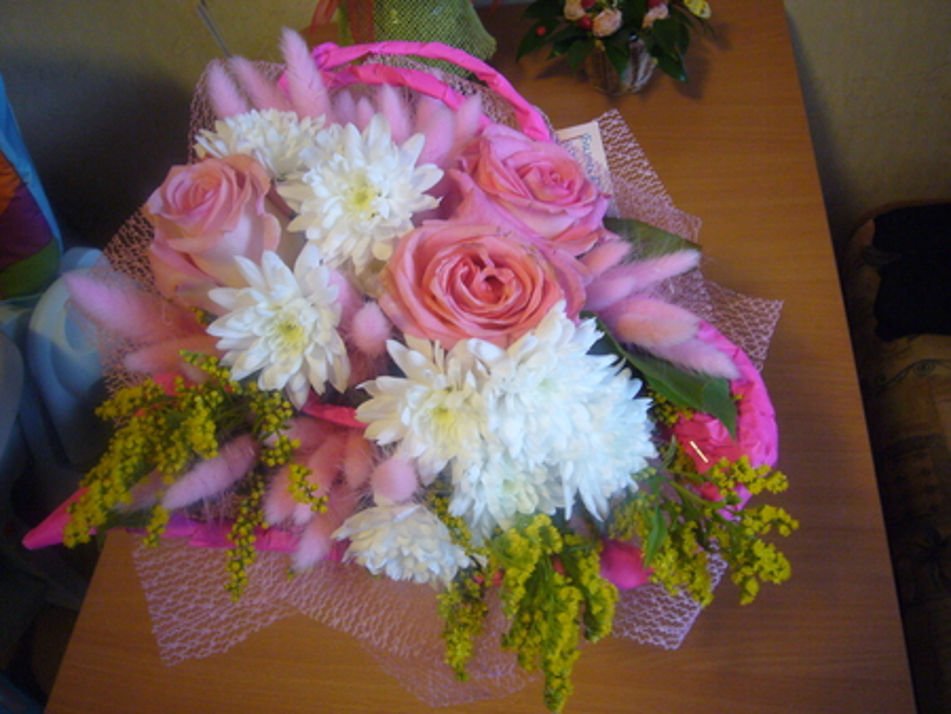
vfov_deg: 49.8
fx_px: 770
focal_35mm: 28
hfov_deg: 63.4
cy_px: 357
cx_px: 476
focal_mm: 4.6
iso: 200
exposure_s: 1/15
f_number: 2.8
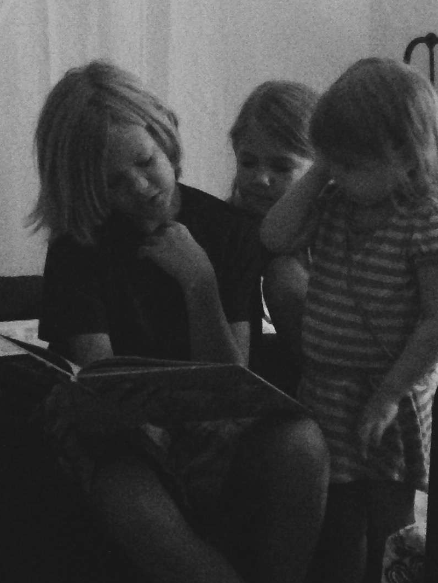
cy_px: 69
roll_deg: -1.4
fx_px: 1703
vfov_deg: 19.1
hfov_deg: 14.6
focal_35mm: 101
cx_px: 321
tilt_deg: -1.8
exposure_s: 1/15
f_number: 2.4
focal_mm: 4.12
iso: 800
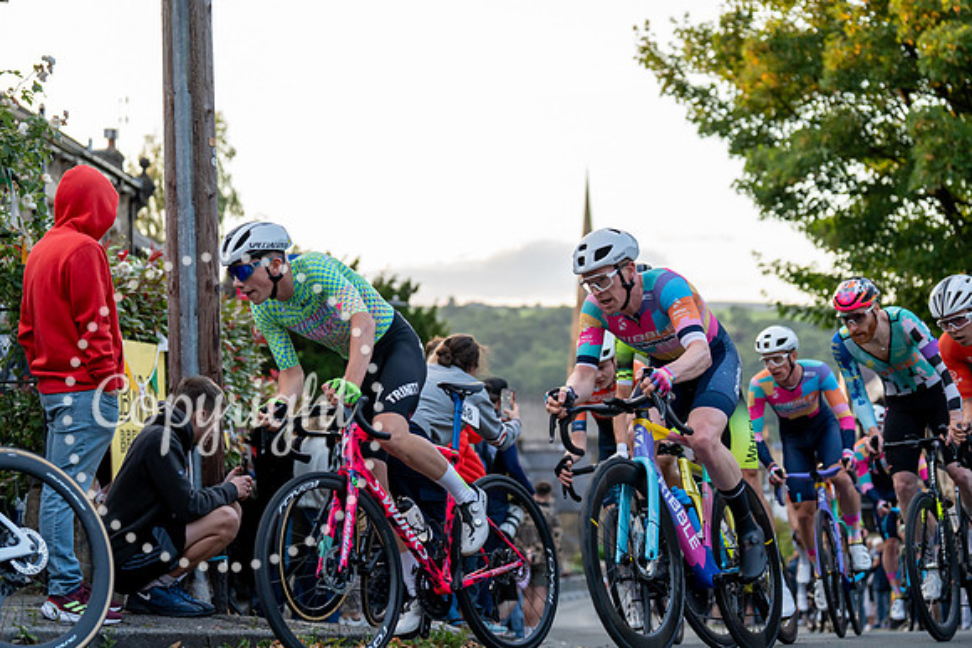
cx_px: 486
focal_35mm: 70
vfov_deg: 19.5
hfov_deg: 28.8
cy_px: 324
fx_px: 1890
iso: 2000
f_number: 2.8
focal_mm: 70
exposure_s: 1/1000
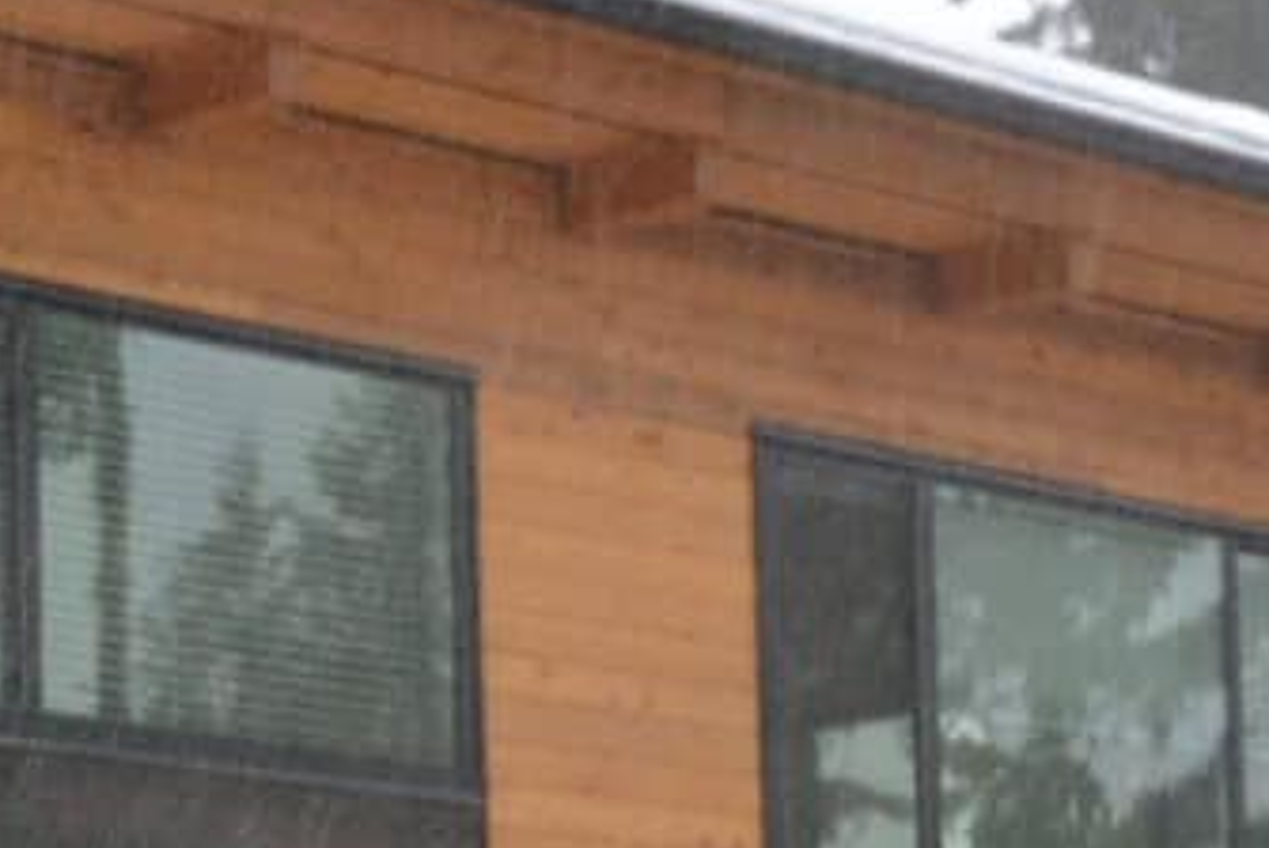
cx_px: -140
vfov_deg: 8.4
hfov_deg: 12.5
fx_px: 5680
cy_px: 1132
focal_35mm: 161
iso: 720
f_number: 5.6
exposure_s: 1/60
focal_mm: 20
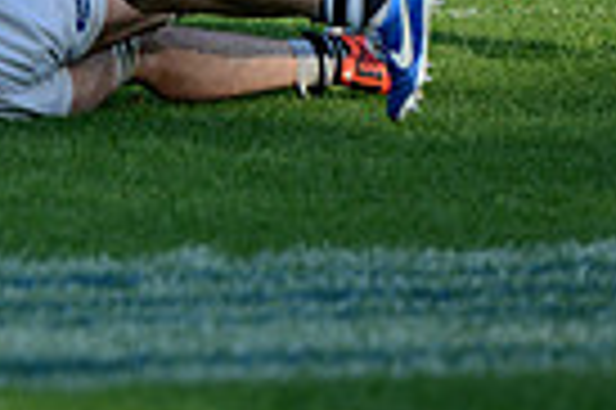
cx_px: -279
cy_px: -372
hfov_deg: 2.5
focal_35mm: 825
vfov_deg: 1.7
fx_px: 14100
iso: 320
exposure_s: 1/1250
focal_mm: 195
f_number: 2.8
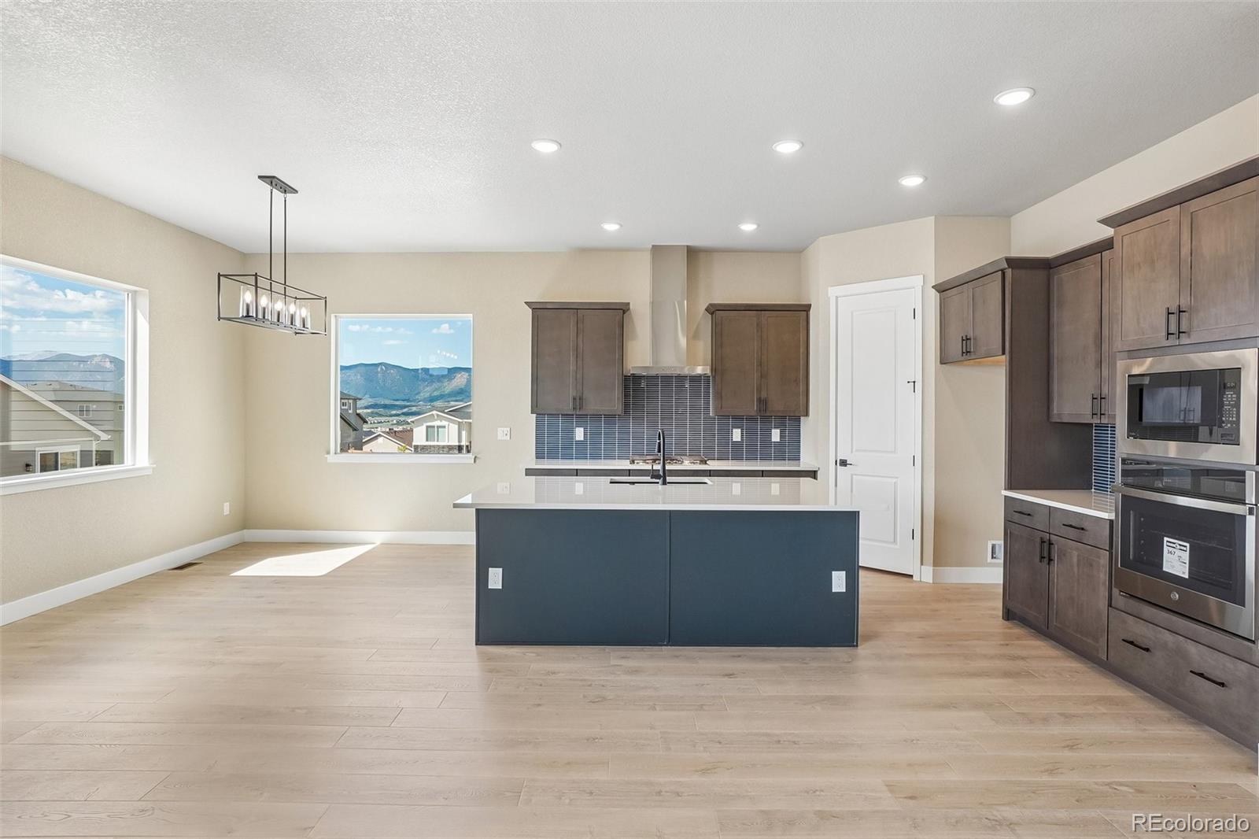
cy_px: 420
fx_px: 629
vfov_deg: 67.4
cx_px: 630
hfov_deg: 90.0
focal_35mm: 18
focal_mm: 12
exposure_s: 1/30
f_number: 8
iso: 250
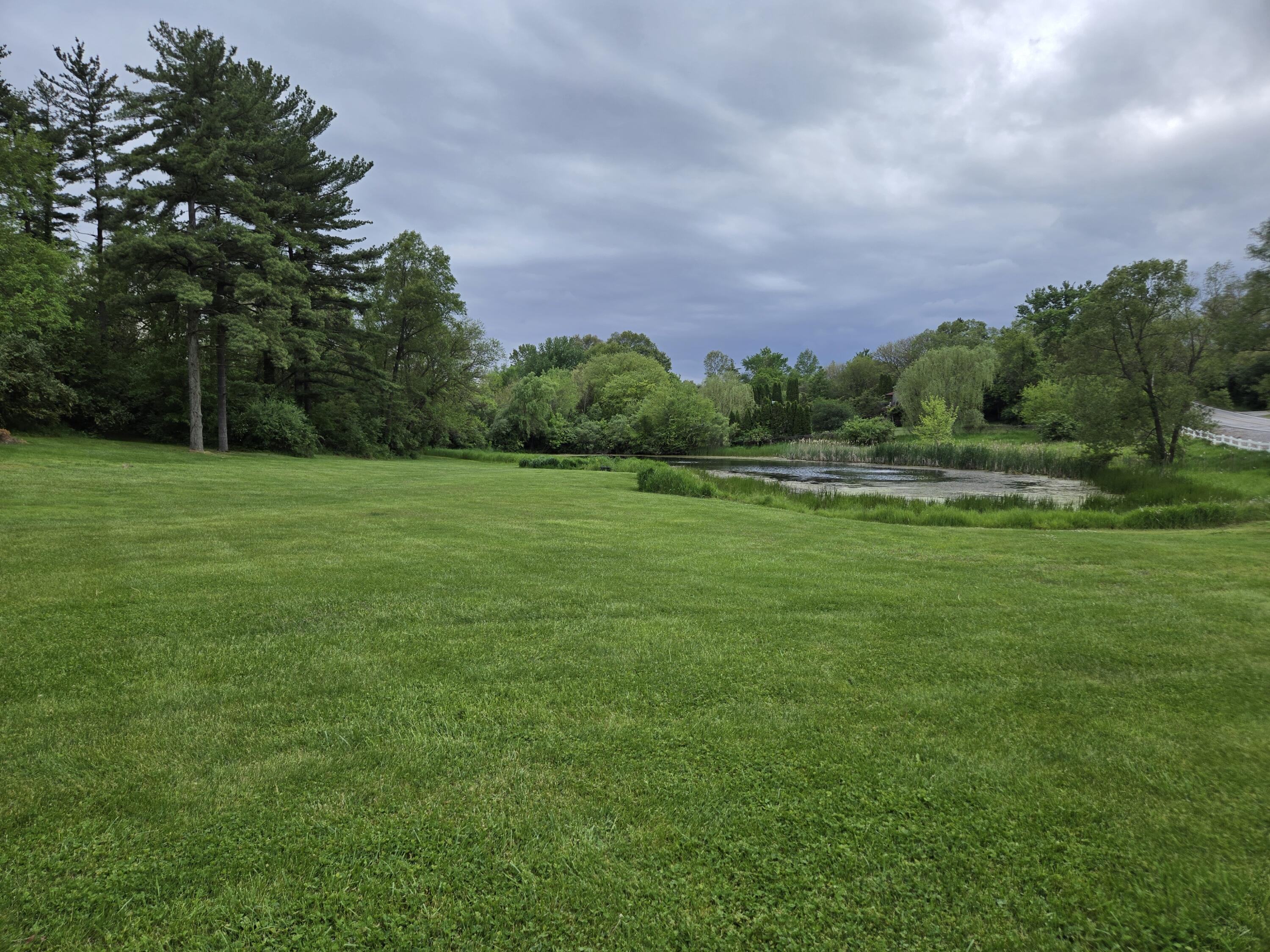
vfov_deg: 58.9
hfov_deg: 73.9
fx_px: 844
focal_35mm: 23
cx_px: 635
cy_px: 476
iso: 25
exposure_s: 1/1073
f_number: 1.8
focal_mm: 5.4
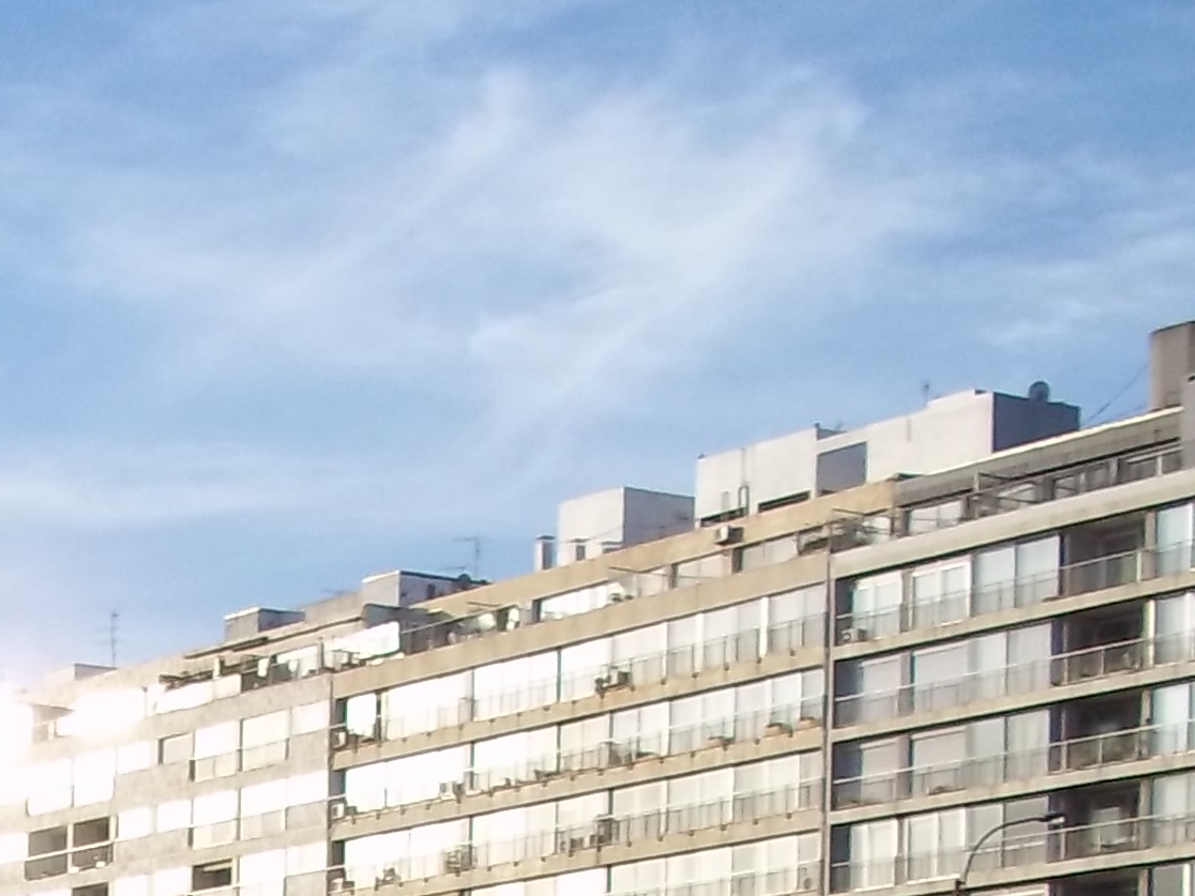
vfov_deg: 10.9
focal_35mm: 129
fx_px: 4453
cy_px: 1456
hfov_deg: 14.7
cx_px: -317
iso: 80
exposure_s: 1/125
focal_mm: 6.5
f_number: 8
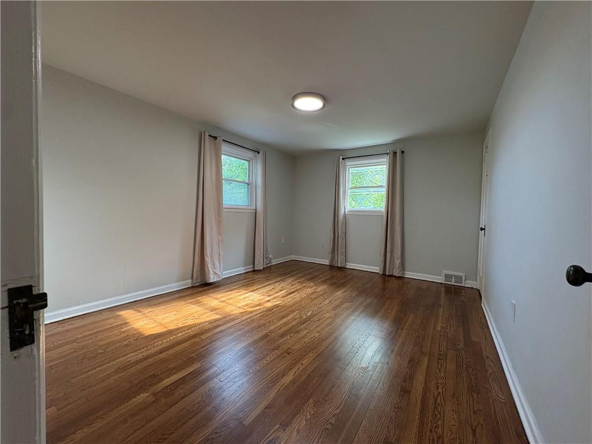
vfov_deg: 85.7
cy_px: 222
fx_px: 239
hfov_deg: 102.1
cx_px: 296
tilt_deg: -2.2
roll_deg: -0.9
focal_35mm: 14
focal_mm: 2.22
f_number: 2.2
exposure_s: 1/120
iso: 250
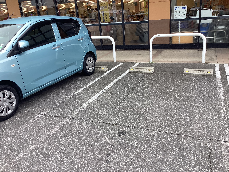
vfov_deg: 45.4
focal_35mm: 31
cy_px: 86
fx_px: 205
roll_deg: +1.3
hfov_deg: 58.4
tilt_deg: -17.9
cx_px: 114
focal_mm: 3.3
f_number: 2.4
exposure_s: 1/342
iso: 25
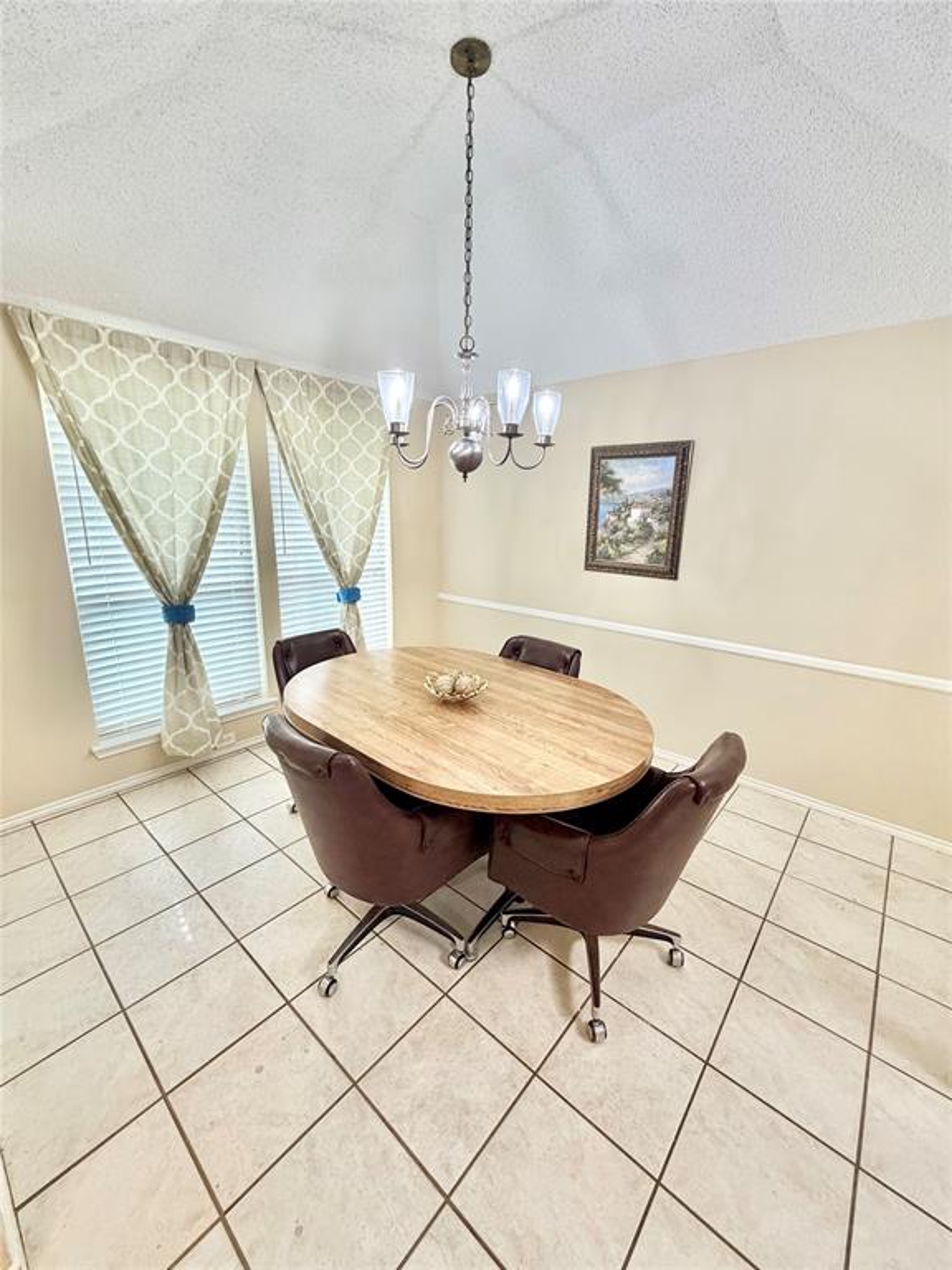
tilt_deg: -13.6
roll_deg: -1.1
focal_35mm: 14
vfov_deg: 102.1
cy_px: 635
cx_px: 476
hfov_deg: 85.7
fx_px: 513
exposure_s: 1/120
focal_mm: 2.22
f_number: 2.2
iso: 250
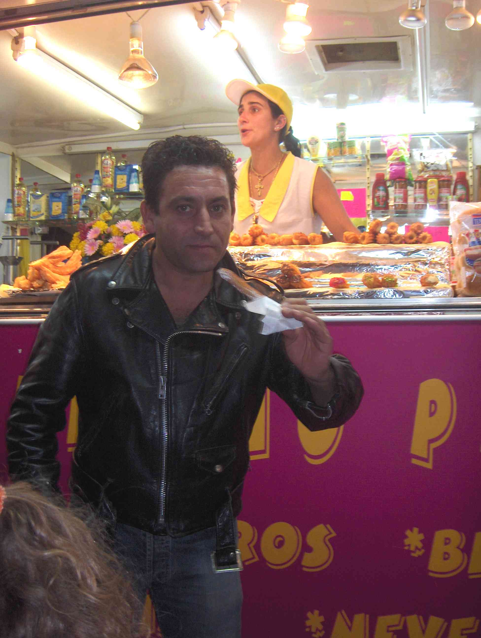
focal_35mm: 39
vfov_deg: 47.8
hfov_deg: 36.9
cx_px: 240
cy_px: 319
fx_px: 721
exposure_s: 1/60
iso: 100
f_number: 2.8
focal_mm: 8
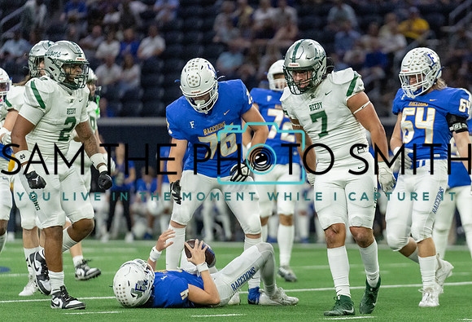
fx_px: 3780
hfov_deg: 7.1
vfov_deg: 4.9
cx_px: 332
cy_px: 175
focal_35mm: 286
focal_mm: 200
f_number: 2.8
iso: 4000
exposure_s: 1/1250
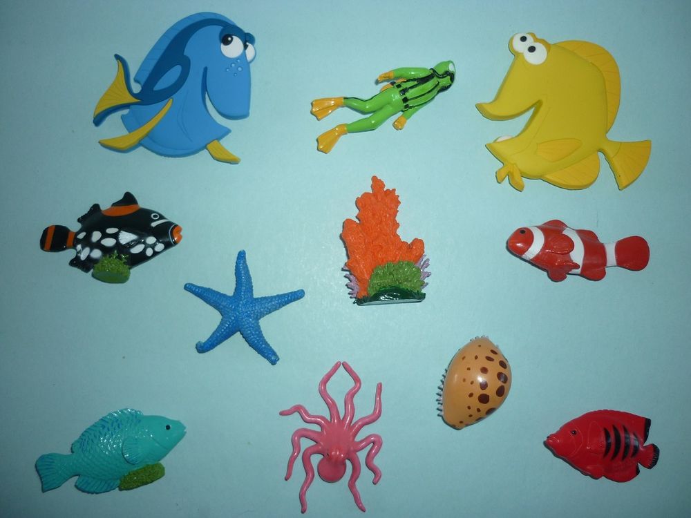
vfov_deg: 42.9
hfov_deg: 55.4
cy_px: 259
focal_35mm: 33
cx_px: 346
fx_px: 659
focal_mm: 5.5
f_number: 2.8
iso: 100
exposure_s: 1/30
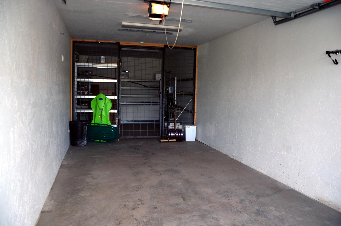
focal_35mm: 27
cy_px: 113
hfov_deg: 67.5
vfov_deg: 47.7
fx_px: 255
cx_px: 170
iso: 200
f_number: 3.5
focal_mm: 18
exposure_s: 1/160
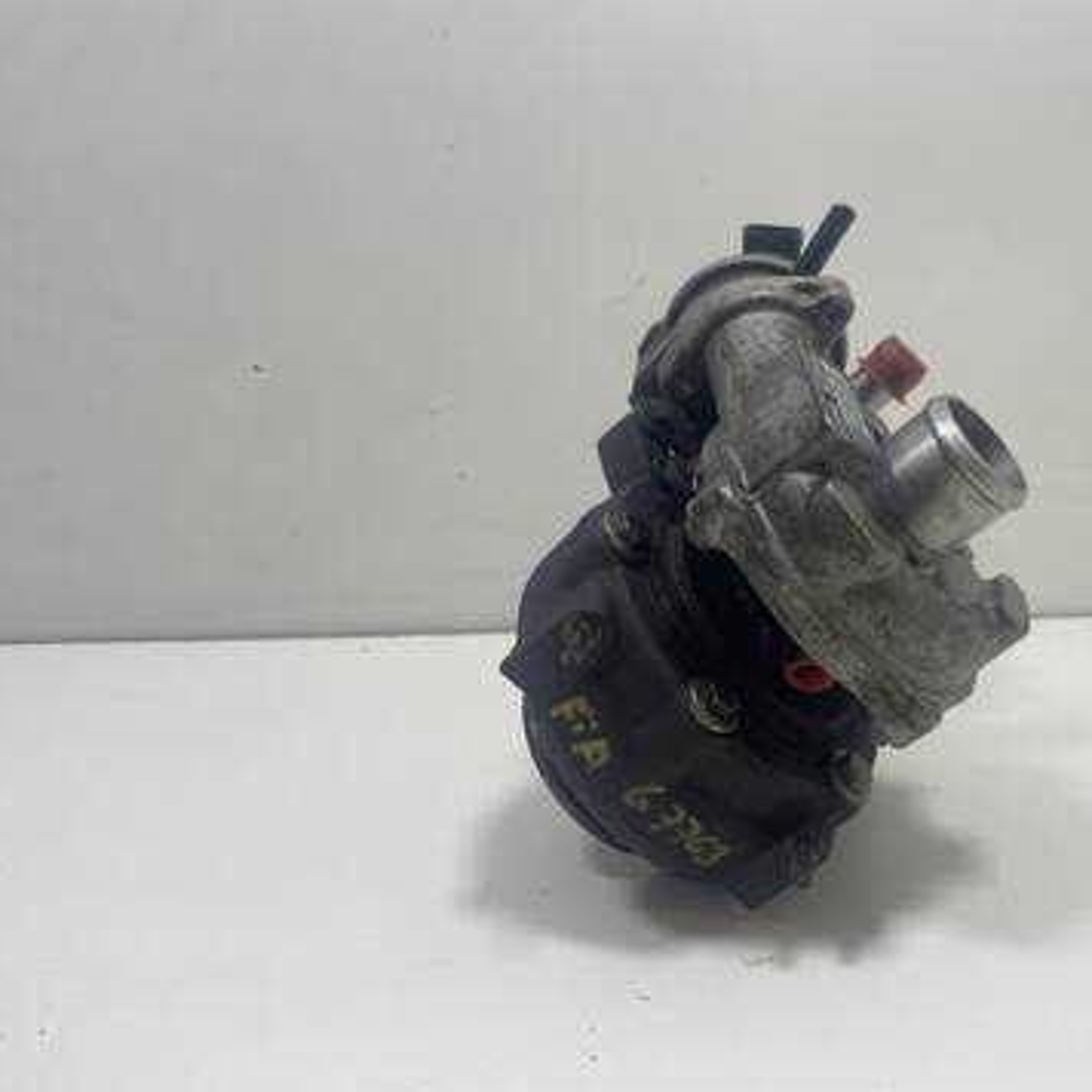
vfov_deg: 52.5
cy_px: 549
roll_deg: +0.7
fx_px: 1106
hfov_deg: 51.8
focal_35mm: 31
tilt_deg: -13.5
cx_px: 699
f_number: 1.6
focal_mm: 4.2
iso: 80
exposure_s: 1/100
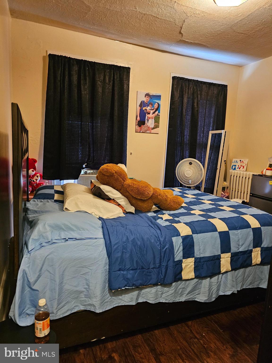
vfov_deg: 73.9
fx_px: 241
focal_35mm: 23
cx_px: 136
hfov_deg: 58.9
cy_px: 182
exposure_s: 1/30
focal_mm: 6.3
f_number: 1.7
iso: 640
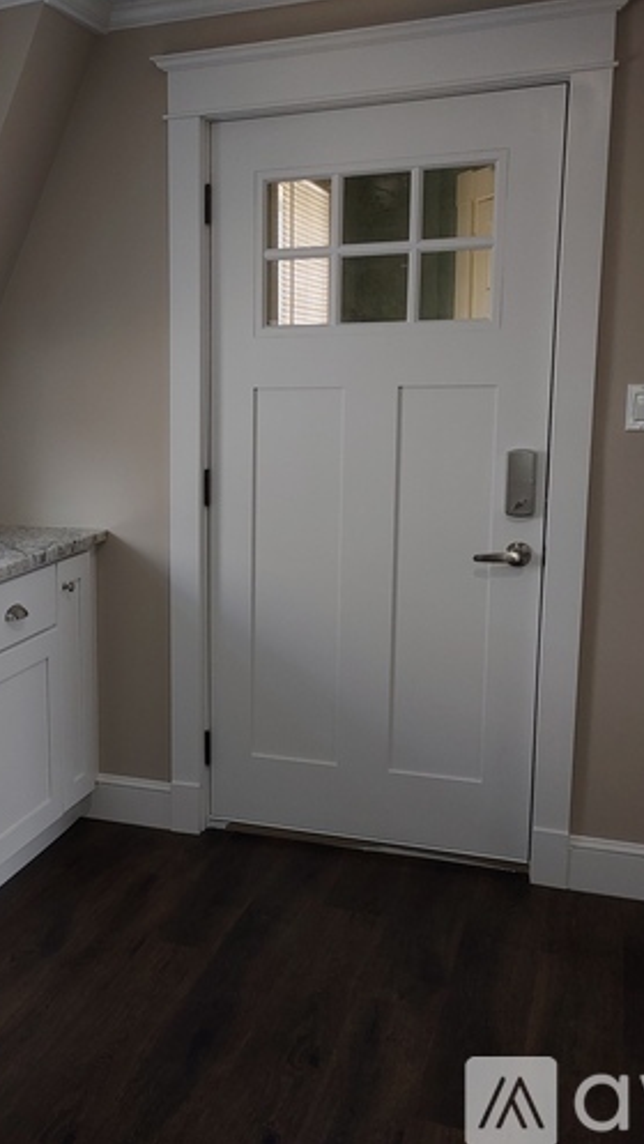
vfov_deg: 52.8
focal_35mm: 38
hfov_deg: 30.0
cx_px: 70
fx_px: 1152
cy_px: 573
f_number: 1.8
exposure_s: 1/40
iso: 50
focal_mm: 4.36
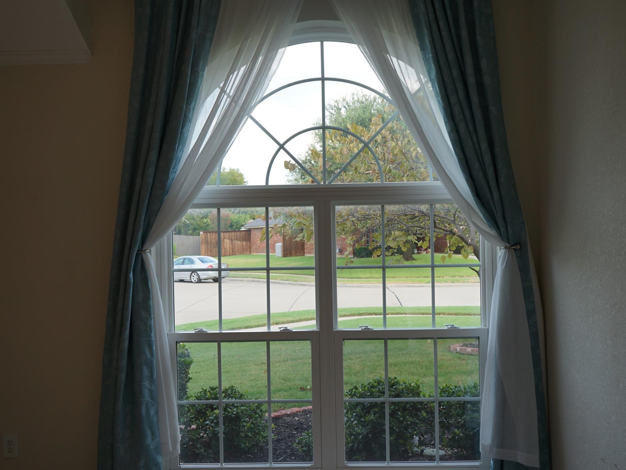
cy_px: 237
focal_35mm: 32
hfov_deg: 56.8
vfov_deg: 44.2
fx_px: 579
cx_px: 335
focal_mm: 29
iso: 100
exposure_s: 1/80
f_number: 5.6
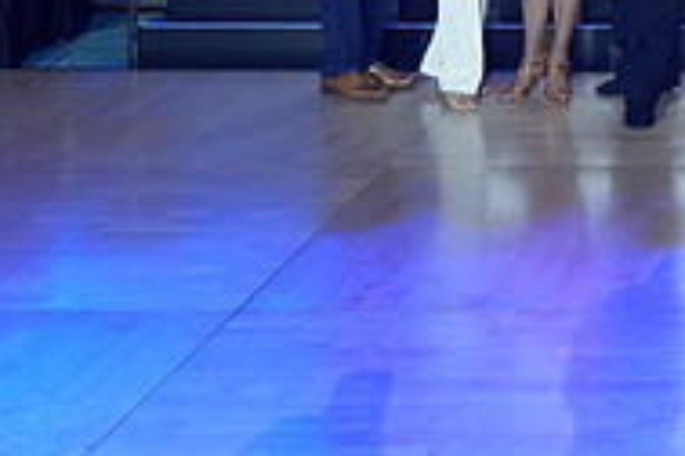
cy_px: -226
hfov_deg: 19.2
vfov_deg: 13.6
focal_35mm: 95
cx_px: 986
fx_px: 1807
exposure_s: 1/640
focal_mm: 31
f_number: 4
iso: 3200
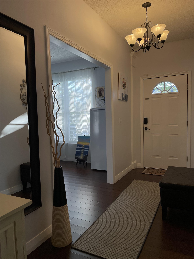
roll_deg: +1.8
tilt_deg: -3.8
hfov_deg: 53.1
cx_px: 97
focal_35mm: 26
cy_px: 130
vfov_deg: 67.3
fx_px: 194
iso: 50
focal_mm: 4.2
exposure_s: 1/575
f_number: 1.6
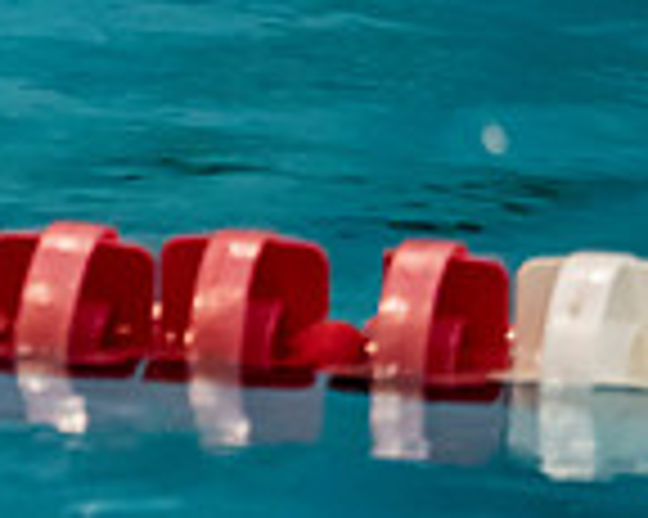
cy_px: -209
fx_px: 22673
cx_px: -477
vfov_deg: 1.3
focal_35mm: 1183
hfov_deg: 1.6
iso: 2500
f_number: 2.8
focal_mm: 150
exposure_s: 1/1000
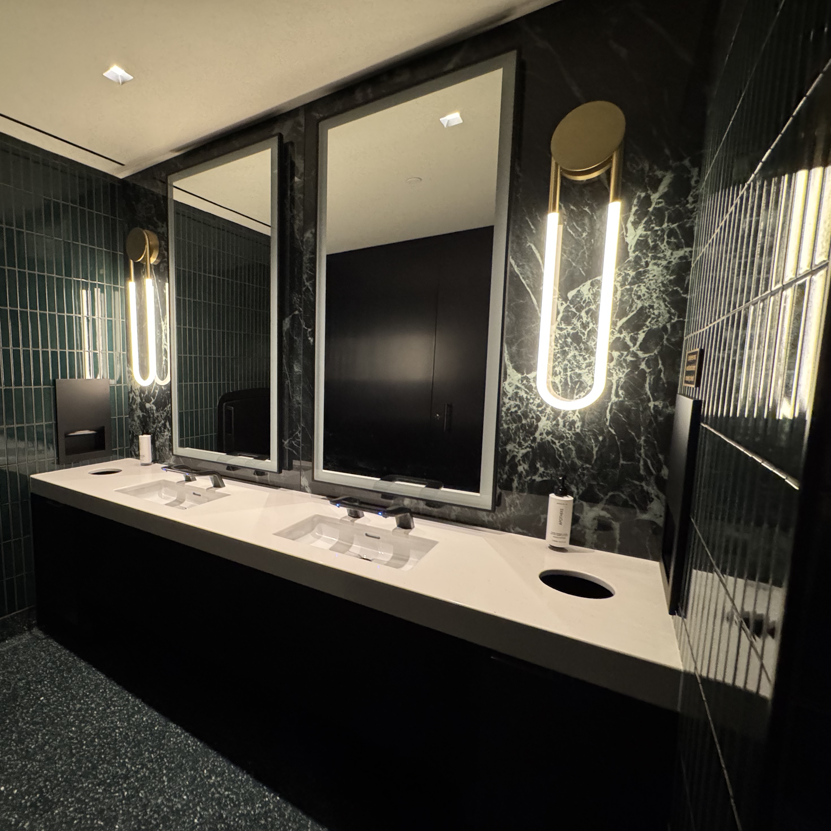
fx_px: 462
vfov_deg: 84.0
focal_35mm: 17
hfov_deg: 81.6
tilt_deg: -7.6
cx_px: 289
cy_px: 424
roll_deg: -0.4
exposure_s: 1/60
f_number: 2.2
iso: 800
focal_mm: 2.22
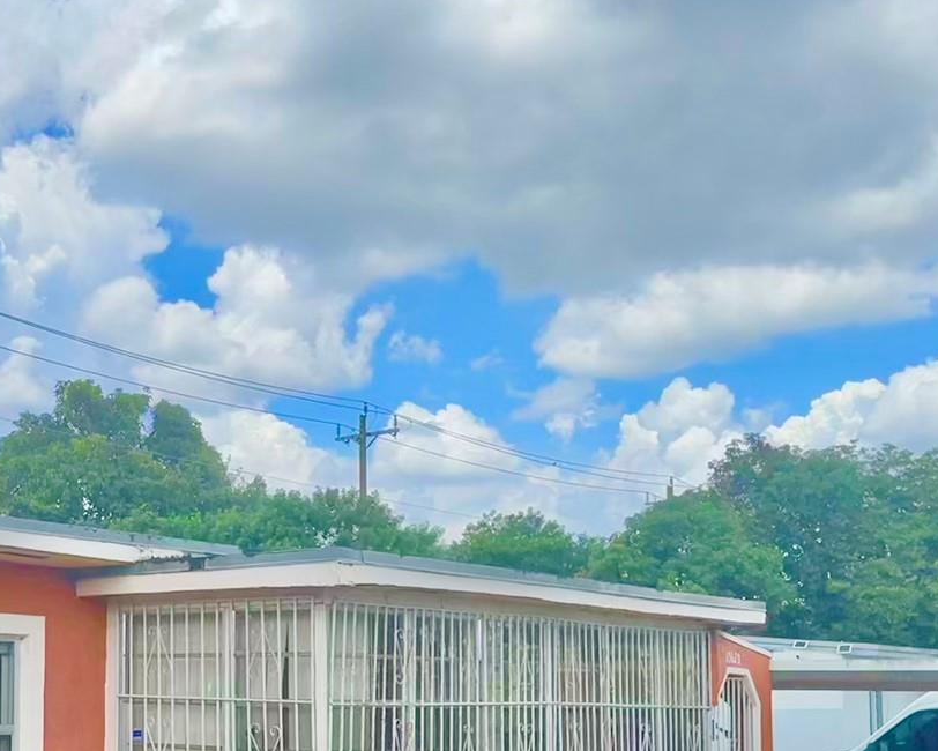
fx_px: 1388
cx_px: 65
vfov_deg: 29.8
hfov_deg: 34.8
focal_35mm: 50
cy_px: 562
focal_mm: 5.1
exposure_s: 1/6897
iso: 50
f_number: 1.6
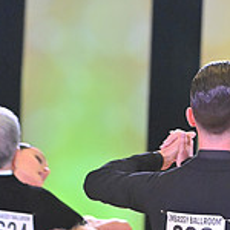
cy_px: 388
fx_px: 3217
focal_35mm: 428
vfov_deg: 4.1
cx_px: 200
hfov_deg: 4.1
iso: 5000
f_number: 5
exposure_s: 1/400
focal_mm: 130
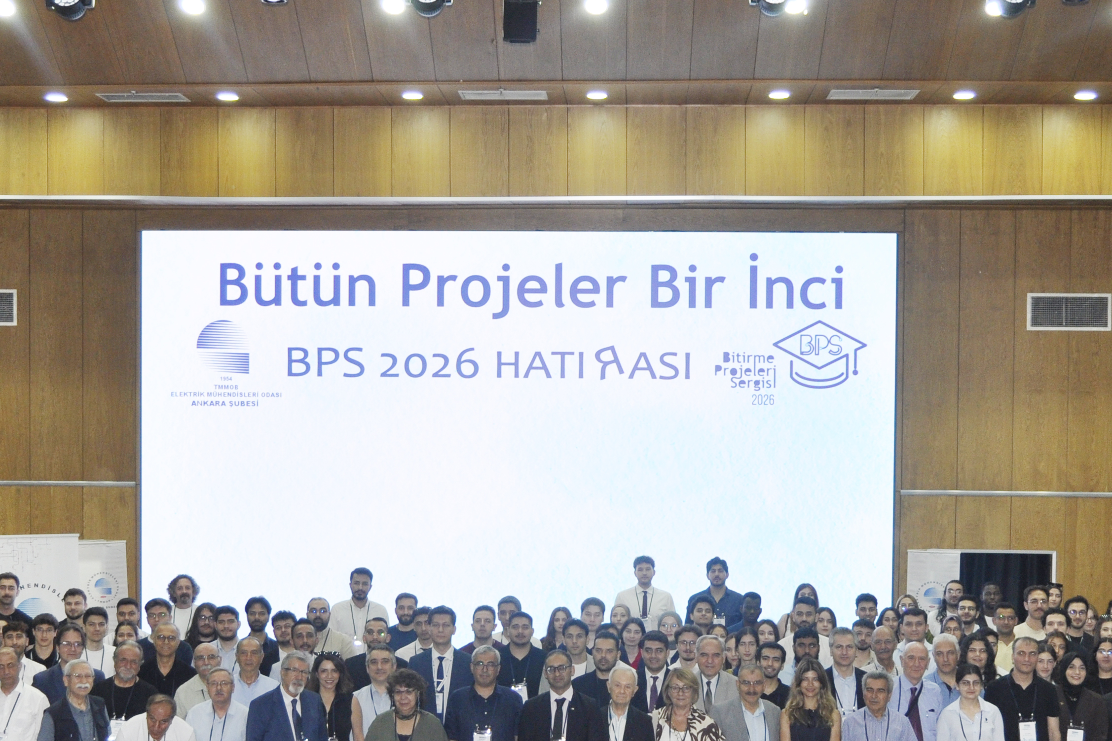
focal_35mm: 57
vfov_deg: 23.7
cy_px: 470
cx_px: 532
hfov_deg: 35.0
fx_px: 1761
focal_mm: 20
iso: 450
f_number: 3.5
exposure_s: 1/125
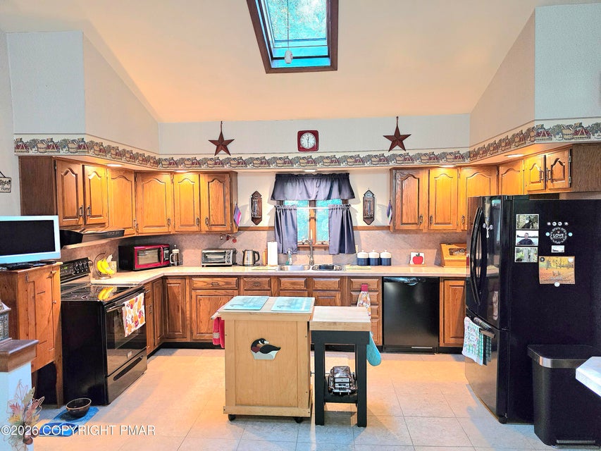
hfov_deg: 73.9
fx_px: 399
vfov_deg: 58.9
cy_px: 226
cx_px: 300
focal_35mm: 23
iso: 320
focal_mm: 6.5
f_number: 1.4
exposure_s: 1/120
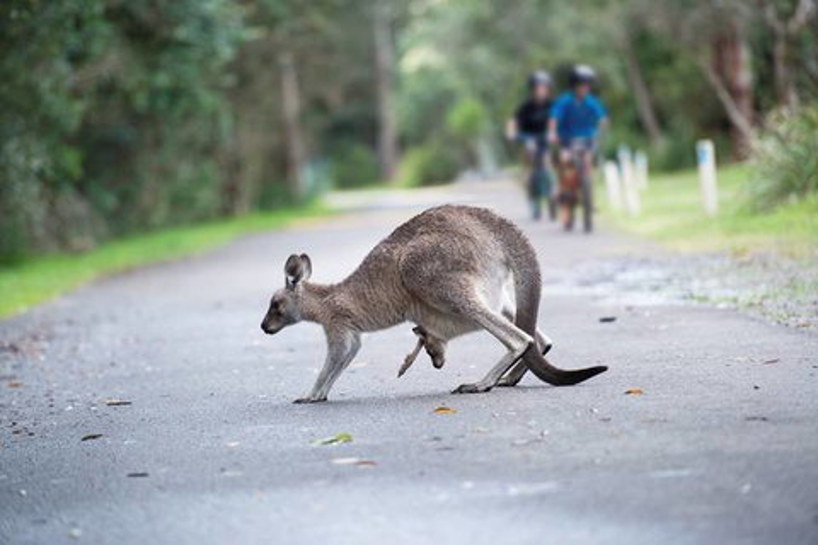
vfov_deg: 6.9
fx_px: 4544
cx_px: 409
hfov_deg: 10.3
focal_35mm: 200
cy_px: 272
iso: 400
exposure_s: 1/250
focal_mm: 200
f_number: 2.8
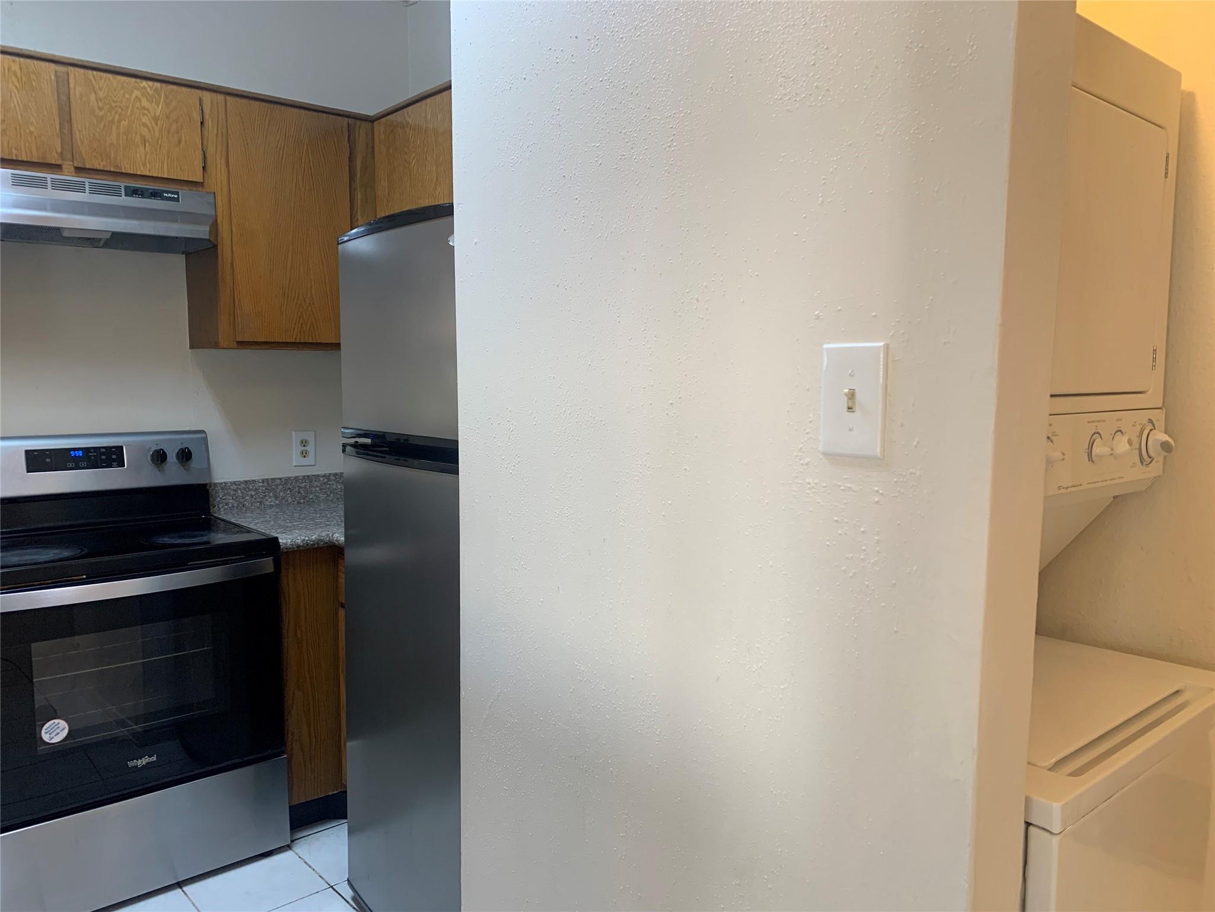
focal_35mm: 26
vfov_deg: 53.1
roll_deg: -0.2
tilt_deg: -6.0
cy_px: 456
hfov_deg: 67.3
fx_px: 913
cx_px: 608
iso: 80
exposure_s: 1/60
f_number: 1.8
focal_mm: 4.25
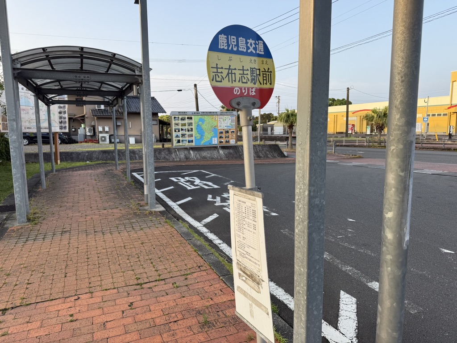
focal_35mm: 24
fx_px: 317
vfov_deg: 56.8
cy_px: 172
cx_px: 228
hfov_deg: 71.6
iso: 80
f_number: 1.78
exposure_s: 1/627
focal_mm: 6.76
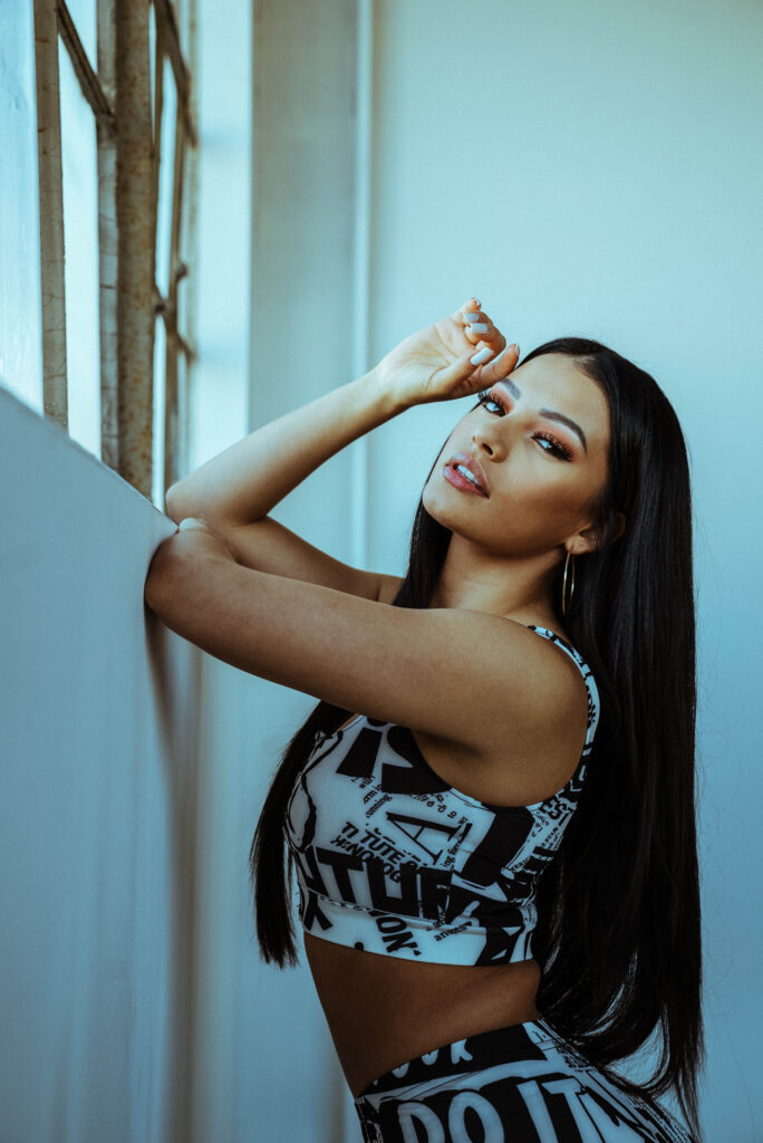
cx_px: 382
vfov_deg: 44.5
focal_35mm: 44
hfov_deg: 30.6
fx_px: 1397
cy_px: 572
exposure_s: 1/125
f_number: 4
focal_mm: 44
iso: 1600
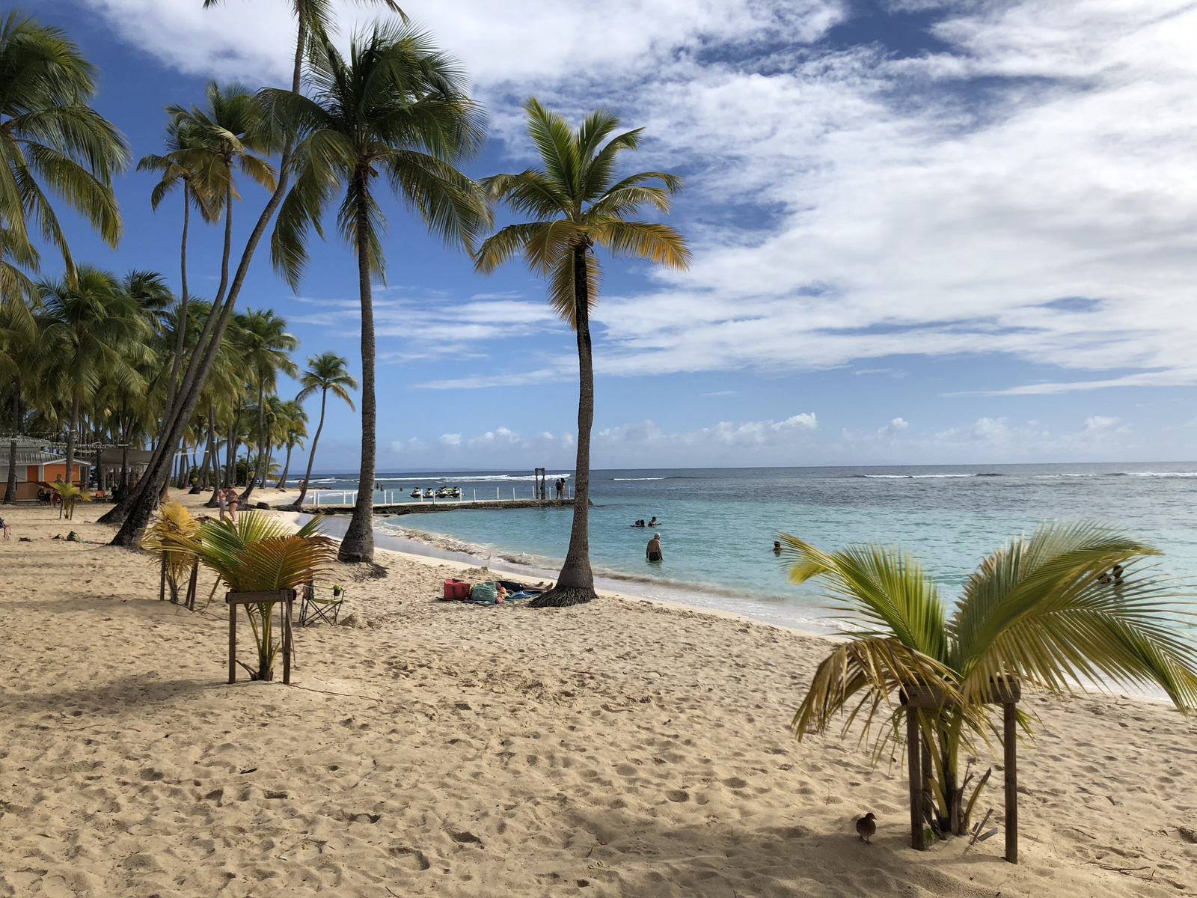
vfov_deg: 49.7
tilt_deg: +1.0
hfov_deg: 63.4
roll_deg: +2.0
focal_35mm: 28
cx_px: 598
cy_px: 449
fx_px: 968
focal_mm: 4
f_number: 1.8
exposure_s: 1/4808
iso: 20
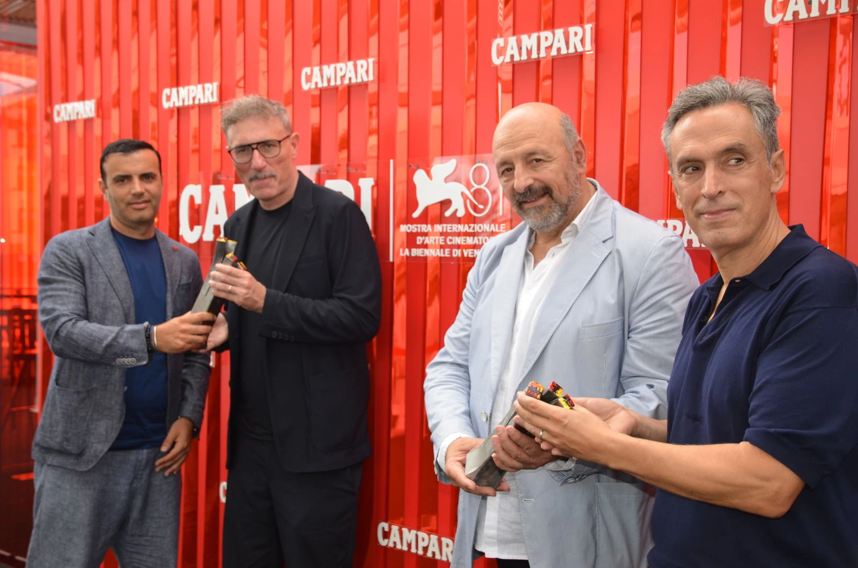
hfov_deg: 43.7
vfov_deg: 29.7
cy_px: 284
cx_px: 429
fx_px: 1070
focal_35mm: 45
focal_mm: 30
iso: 200
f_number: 4.2
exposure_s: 1/160
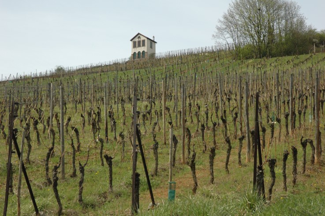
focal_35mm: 84
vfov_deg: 16.2
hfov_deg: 24.2
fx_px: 758
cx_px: 162
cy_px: 108
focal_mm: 56
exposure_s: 1/350
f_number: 9.5
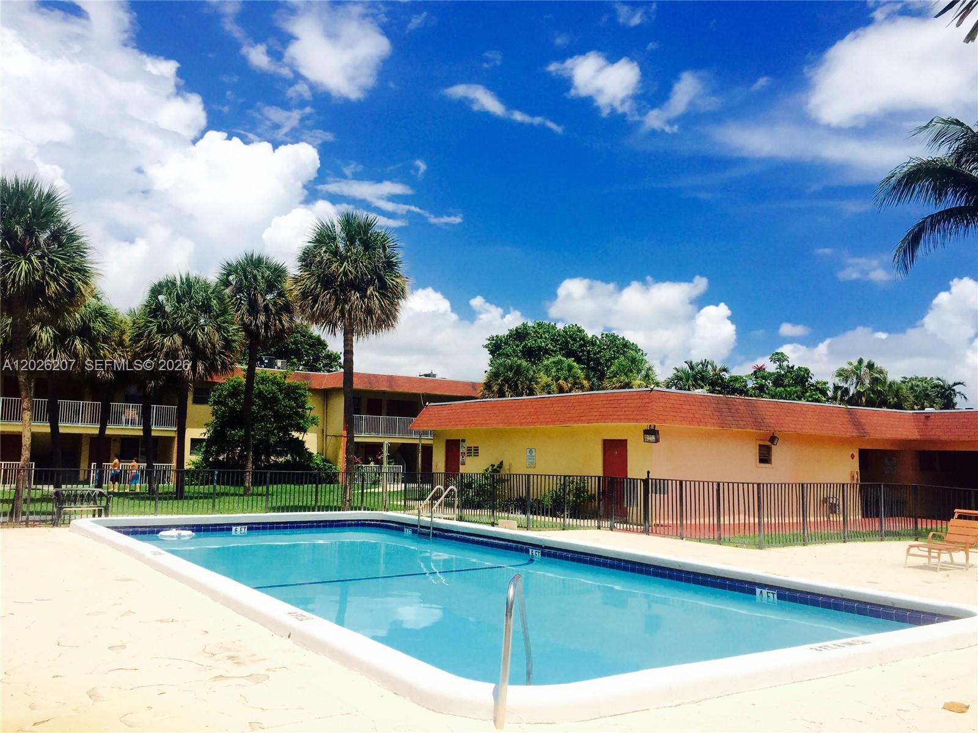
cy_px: 366
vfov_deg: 48.2
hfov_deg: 61.7
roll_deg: -2.4
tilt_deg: +7.6
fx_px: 819
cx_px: 489
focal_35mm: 29
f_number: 2.2
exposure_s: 1/4405
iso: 32
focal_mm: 4.15
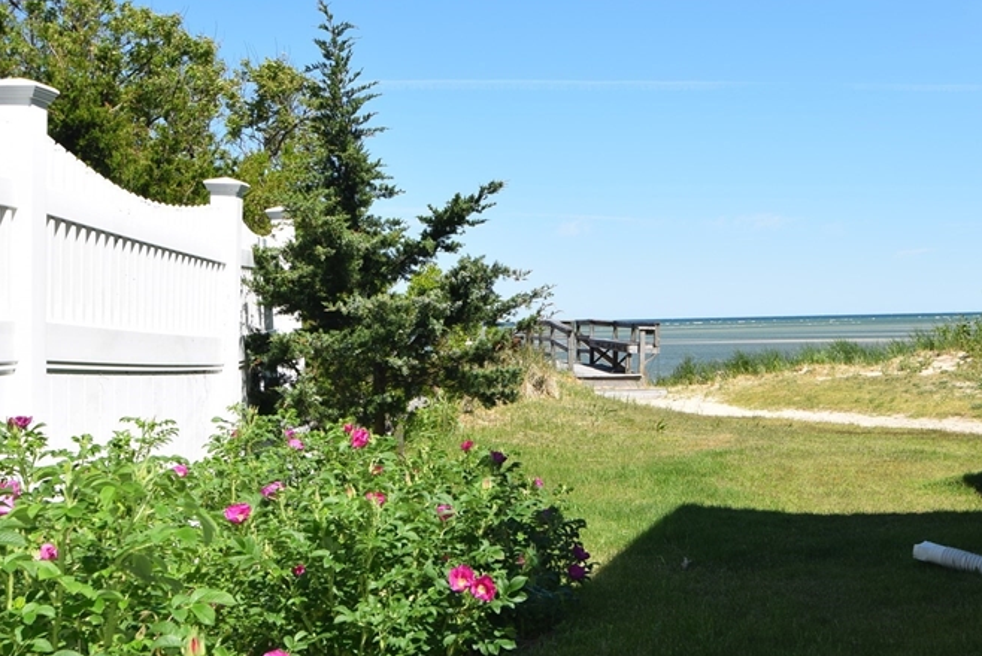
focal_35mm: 56
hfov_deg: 35.5
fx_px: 1529
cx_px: 581
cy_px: 341
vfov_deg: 24.2
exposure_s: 1/200
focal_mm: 24
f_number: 10
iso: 100
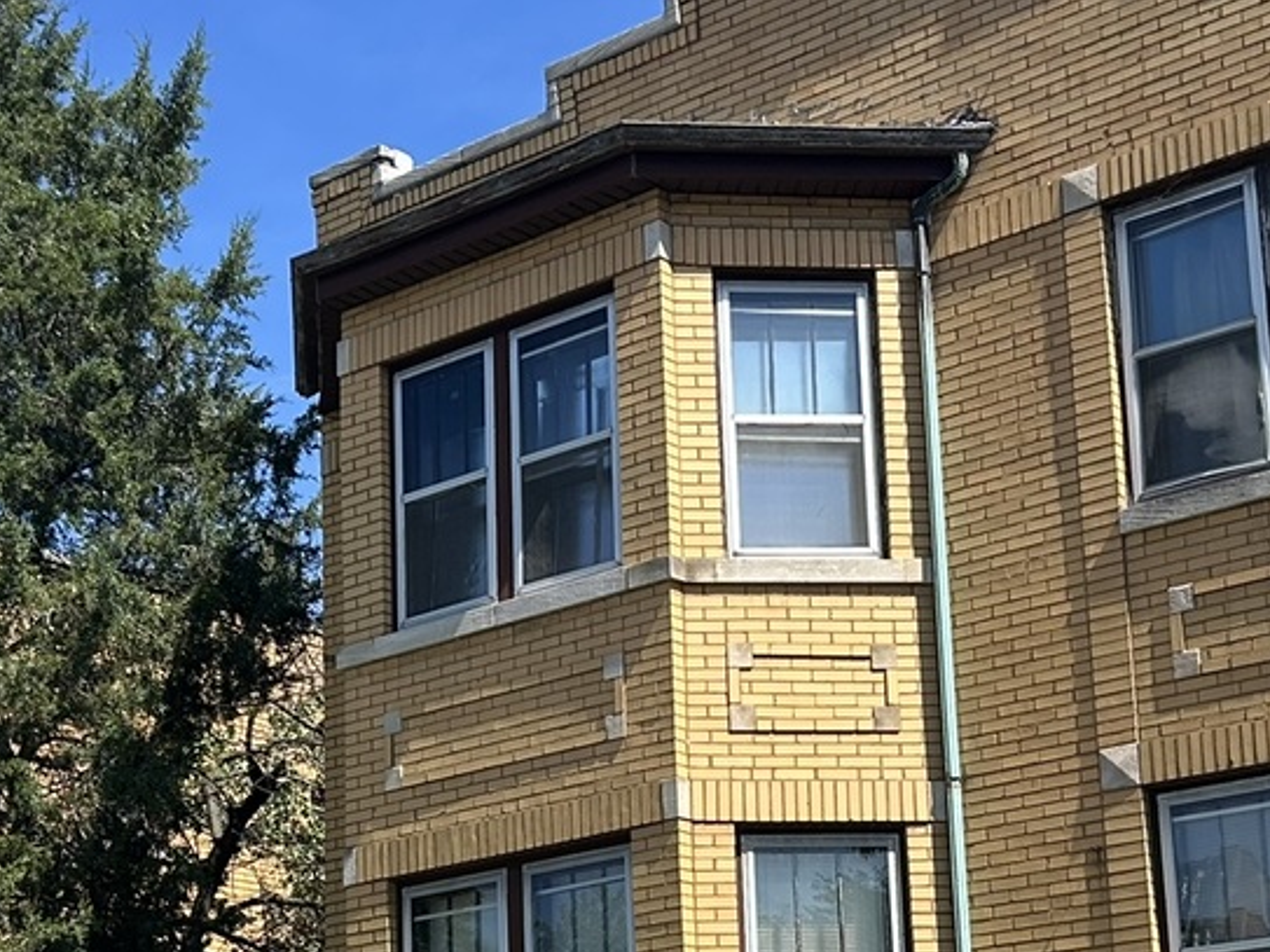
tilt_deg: +13.5
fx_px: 2531
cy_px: 809
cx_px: 599
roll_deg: +2.3
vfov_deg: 21.0
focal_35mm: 69
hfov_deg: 28.2
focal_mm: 5.7
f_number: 1.5
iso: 50
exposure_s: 1/2123
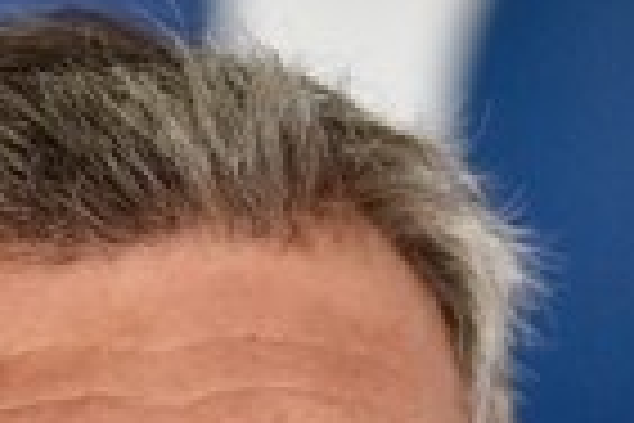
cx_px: 286
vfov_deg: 1.1
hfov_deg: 1.7
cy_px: 900
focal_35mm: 1200
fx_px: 21132
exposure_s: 1/250
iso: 400
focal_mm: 200
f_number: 2.8
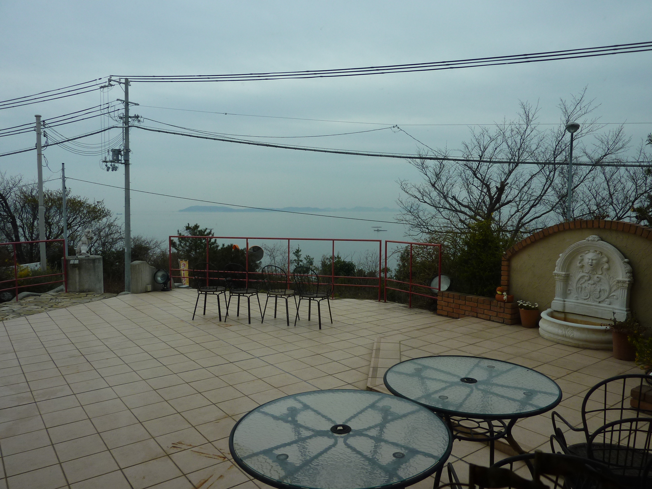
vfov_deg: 54.9
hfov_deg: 69.4
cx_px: 326
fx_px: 471
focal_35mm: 25
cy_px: 244
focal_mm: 4.1
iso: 80
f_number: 4
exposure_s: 1/320
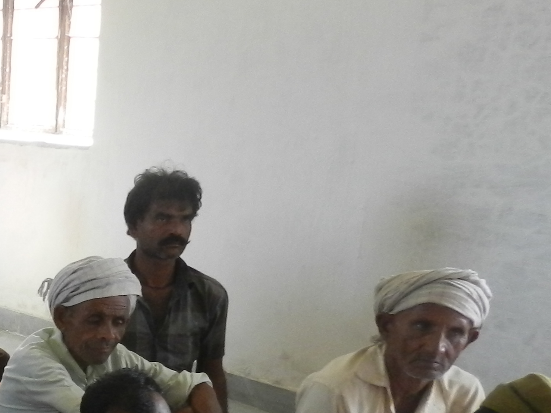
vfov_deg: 20.0
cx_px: -248
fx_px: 1146
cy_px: 382
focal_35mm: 72
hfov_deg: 22.7
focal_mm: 4
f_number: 3.4
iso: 320
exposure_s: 1/25
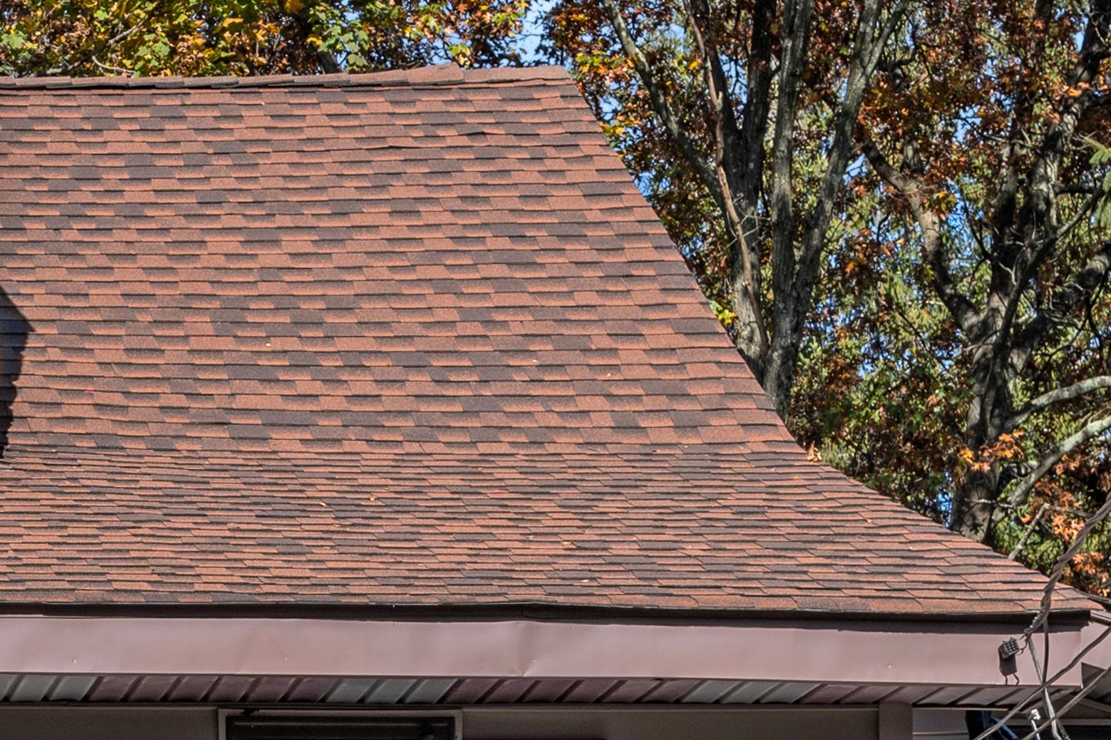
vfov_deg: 8.5
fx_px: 4906
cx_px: -490
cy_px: 928
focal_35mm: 159
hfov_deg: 12.4
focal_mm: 30
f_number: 8
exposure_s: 1/100
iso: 32
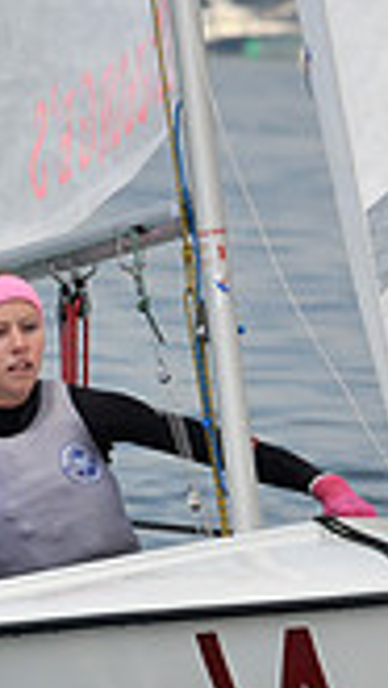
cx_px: 167
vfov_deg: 2.8
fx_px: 14117
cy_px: 519
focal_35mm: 773
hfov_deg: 1.6
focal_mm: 140
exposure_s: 1/640
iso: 200
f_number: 8
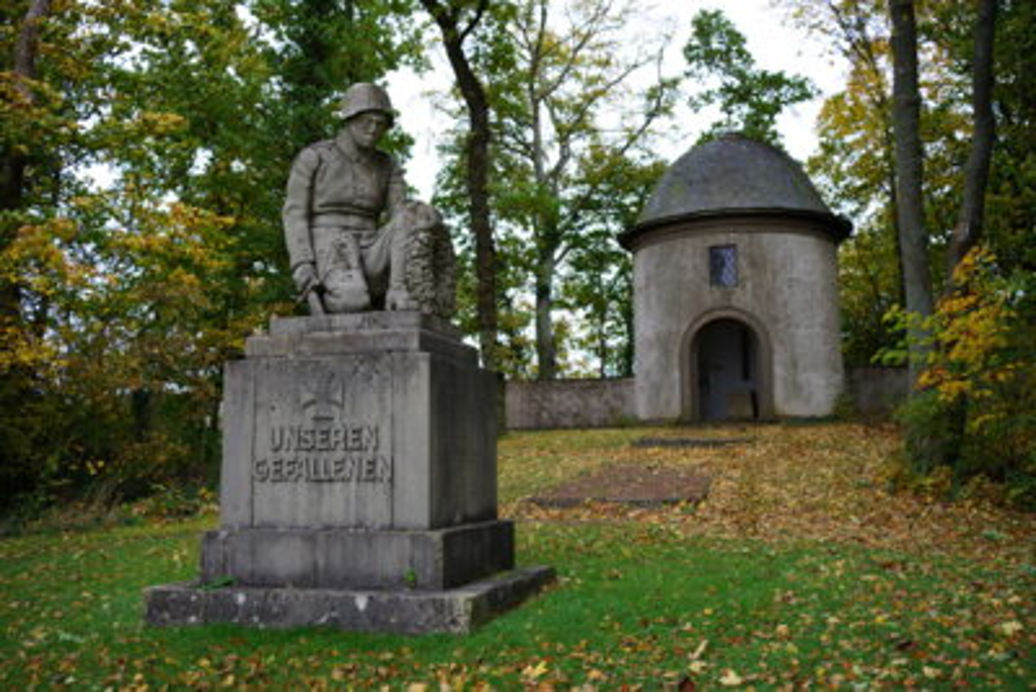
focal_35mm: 35
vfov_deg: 37.9
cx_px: 518
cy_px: 346
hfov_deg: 54.4
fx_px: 1008
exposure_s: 1/200
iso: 100
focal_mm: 35
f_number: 4
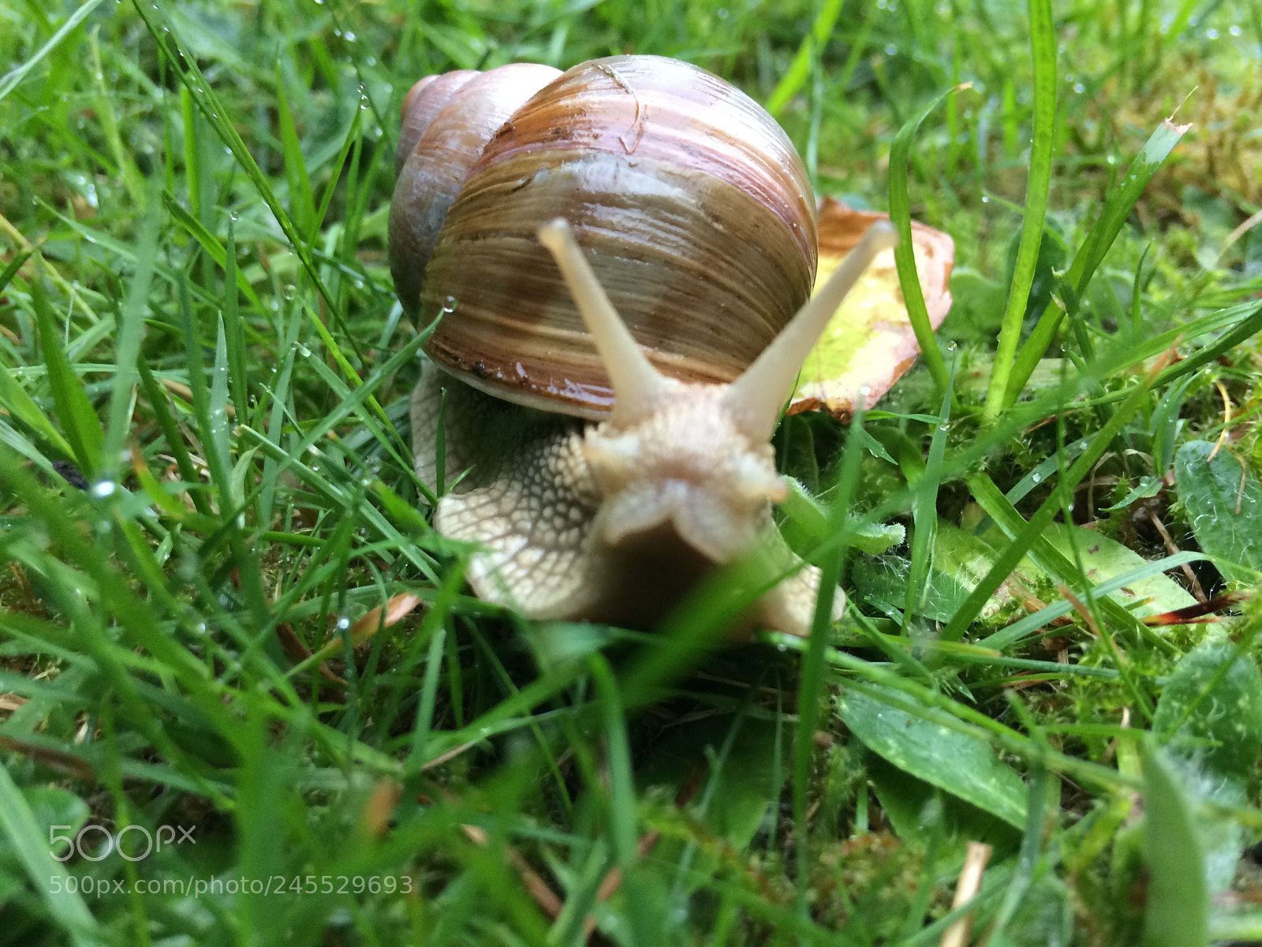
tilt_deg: -27.5
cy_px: 474
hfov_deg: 61.7
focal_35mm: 29
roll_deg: -3.5
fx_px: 1057
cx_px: 631
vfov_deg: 48.2
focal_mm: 4.15
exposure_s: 1/33
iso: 125
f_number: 2.2
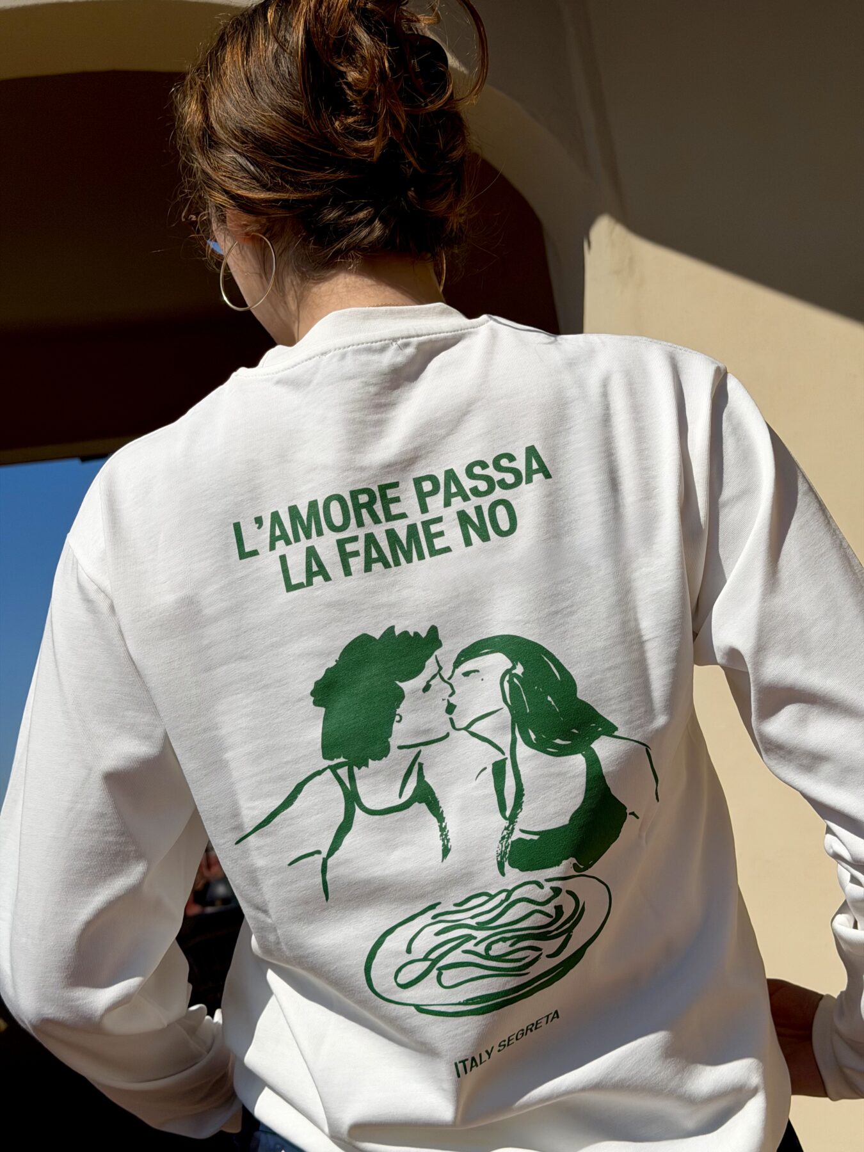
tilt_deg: +8.3
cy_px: 576
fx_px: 1597
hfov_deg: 30.3
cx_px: 432
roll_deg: +8.8
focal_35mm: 48
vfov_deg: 39.7
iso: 64
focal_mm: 6.76
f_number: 1.78
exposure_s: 1/16129
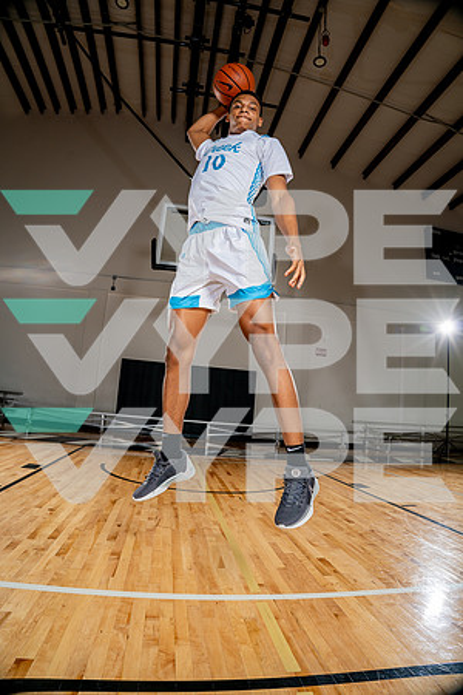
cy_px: 348
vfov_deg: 84.0
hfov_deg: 61.9
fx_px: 386
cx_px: 232
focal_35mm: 20
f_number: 5.6
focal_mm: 20
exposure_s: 1/250
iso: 200
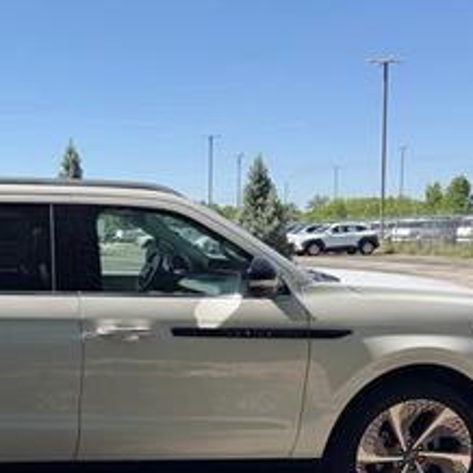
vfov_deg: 34.2
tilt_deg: -3.9
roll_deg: +0.7
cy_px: 336
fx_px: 758
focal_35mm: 49
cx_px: 26
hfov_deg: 32.5
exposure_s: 1/2907
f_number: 1.78
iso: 80
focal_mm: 6.76
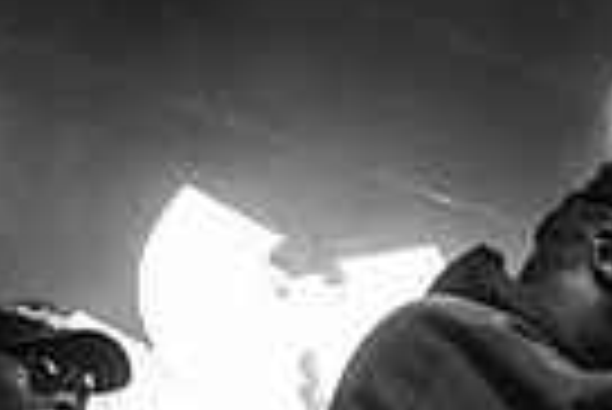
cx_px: 1179
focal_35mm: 149
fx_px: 2536
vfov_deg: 8.8
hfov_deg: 12.3
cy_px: 746
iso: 2000
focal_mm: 35
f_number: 3.5
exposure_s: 1/250
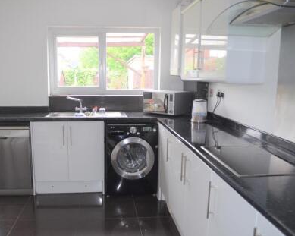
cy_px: 117
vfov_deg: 47.1
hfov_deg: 56.8
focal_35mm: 31
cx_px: 119
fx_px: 271
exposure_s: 1/60
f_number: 3.5
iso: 900
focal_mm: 18
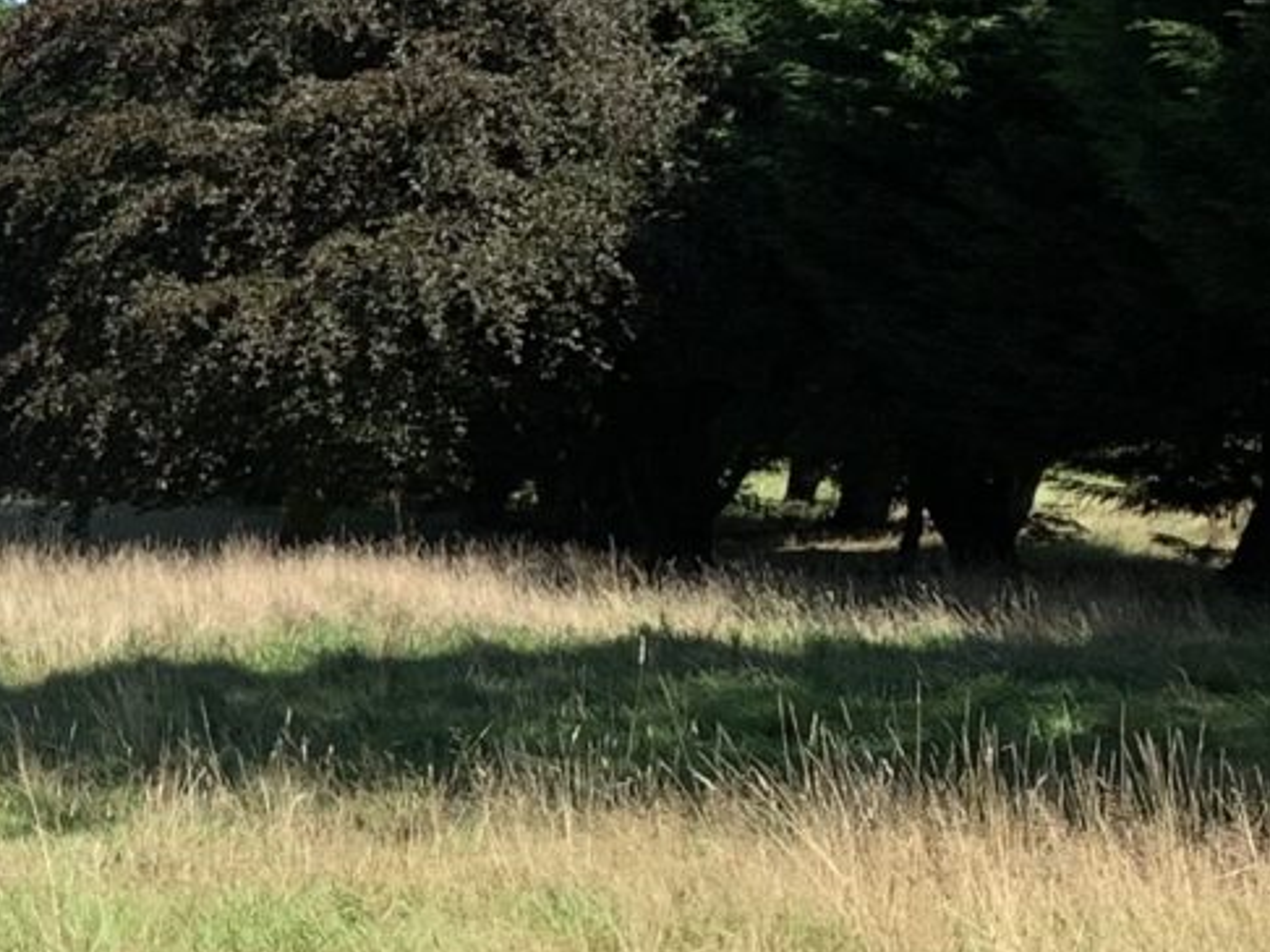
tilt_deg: -10.2
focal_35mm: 137
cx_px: -930
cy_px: 1229
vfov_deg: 10.6
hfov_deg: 13.2
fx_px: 5024
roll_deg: +1.1
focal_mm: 4.25
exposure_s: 1/1689
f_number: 1.8
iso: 25
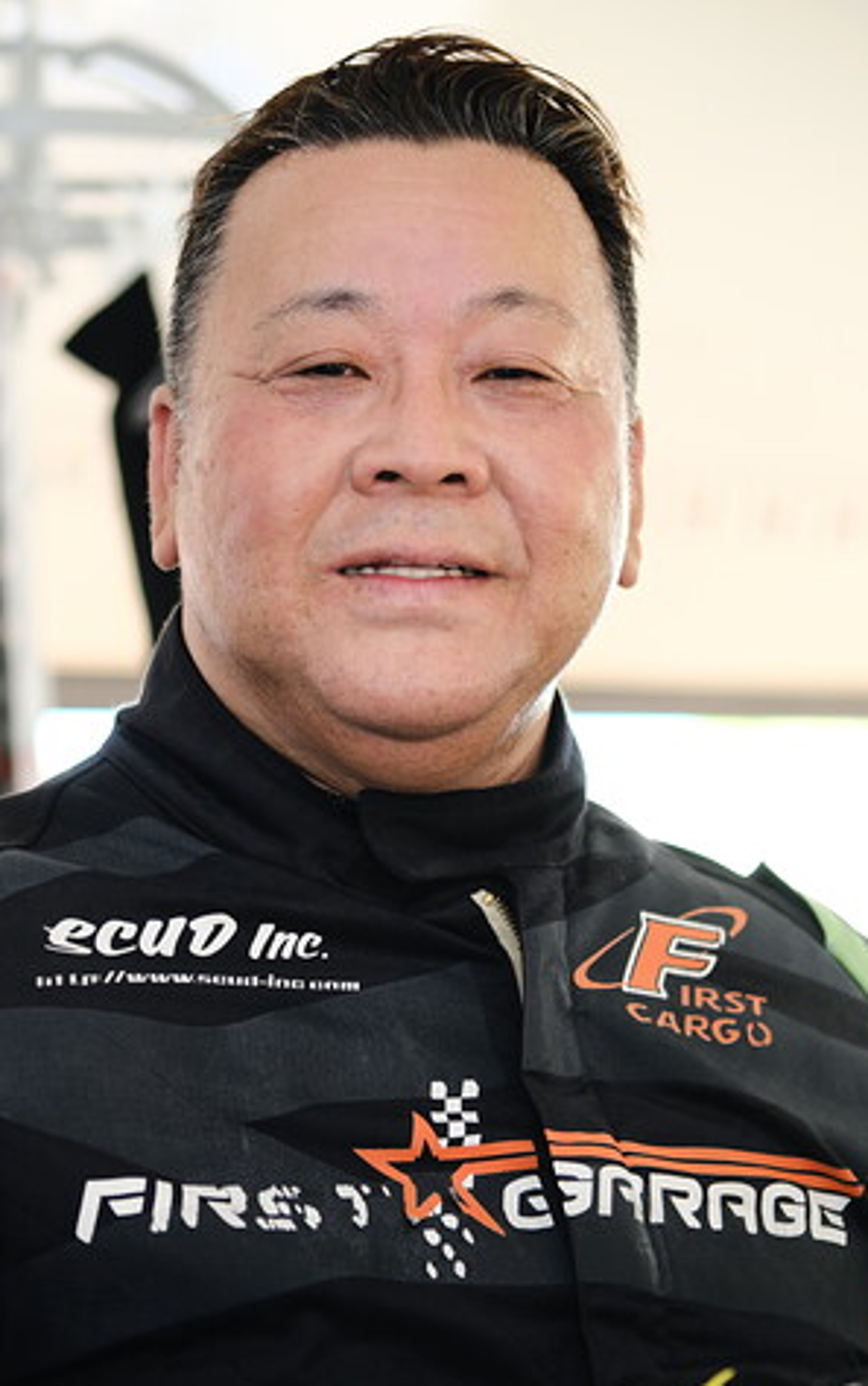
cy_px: 699
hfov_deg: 11.3
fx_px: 4383
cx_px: 275
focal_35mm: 116
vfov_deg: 18.0
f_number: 2
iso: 160
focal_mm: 50
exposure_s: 1/70
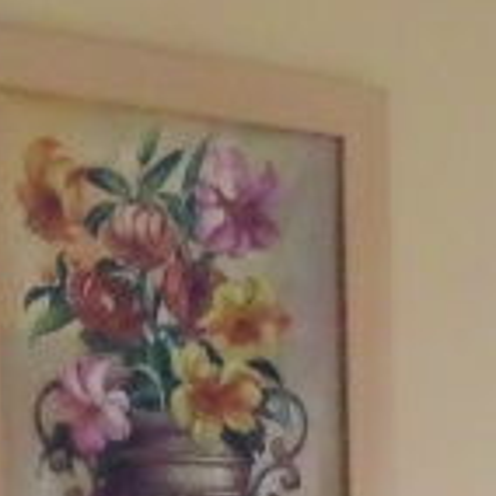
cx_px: 56
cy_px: 943
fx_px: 2270
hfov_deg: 12.4
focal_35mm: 140
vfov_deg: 11.4
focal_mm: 4
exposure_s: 1/100
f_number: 3.1
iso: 640
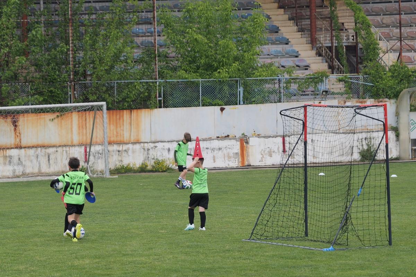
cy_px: 138
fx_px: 1213
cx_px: 208
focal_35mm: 105
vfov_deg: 13.0
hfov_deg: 19.5
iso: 200
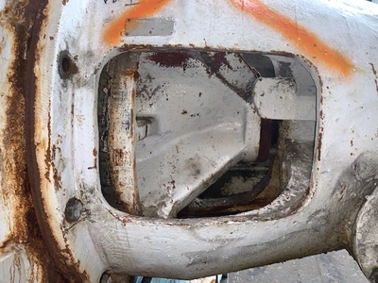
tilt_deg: -7.6
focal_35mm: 26
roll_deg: +0.4
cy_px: 142
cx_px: 189
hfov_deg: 67.3
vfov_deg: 53.1
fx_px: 284
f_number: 1.8
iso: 40
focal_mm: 4.25
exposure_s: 1/42
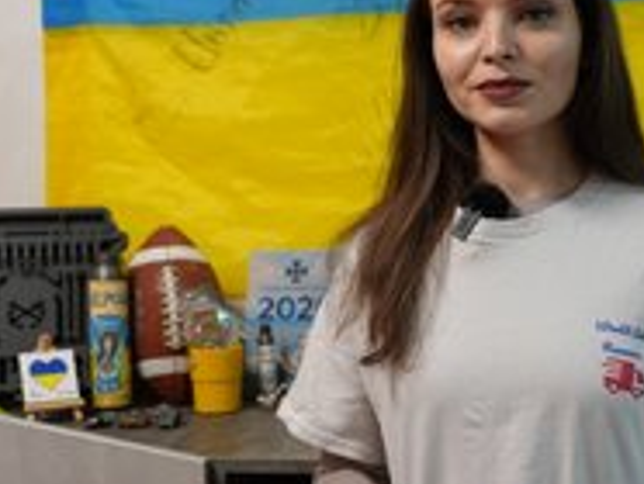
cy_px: 226
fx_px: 1155
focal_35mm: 62
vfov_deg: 23.7
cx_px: 381
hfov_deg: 31.1
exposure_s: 1/160
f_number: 4
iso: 1000
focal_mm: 30
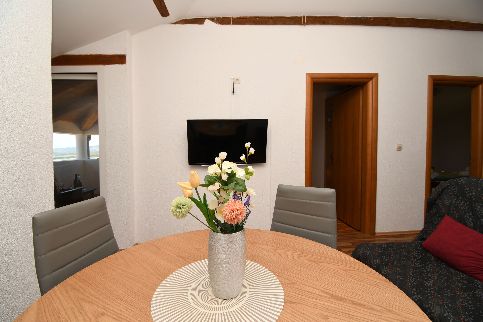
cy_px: 161
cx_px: 242
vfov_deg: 77.3
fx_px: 201
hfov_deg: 100.4
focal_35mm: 15
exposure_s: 1/100
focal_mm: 10
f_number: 8
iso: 100
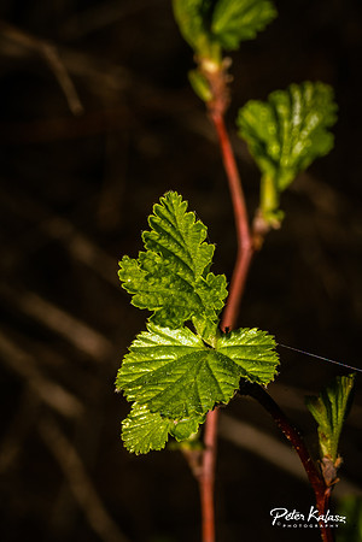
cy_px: 271
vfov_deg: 15.2
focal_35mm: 135
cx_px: 181
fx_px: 2036
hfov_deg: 10.2
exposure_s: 1/250
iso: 200
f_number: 36
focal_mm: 90
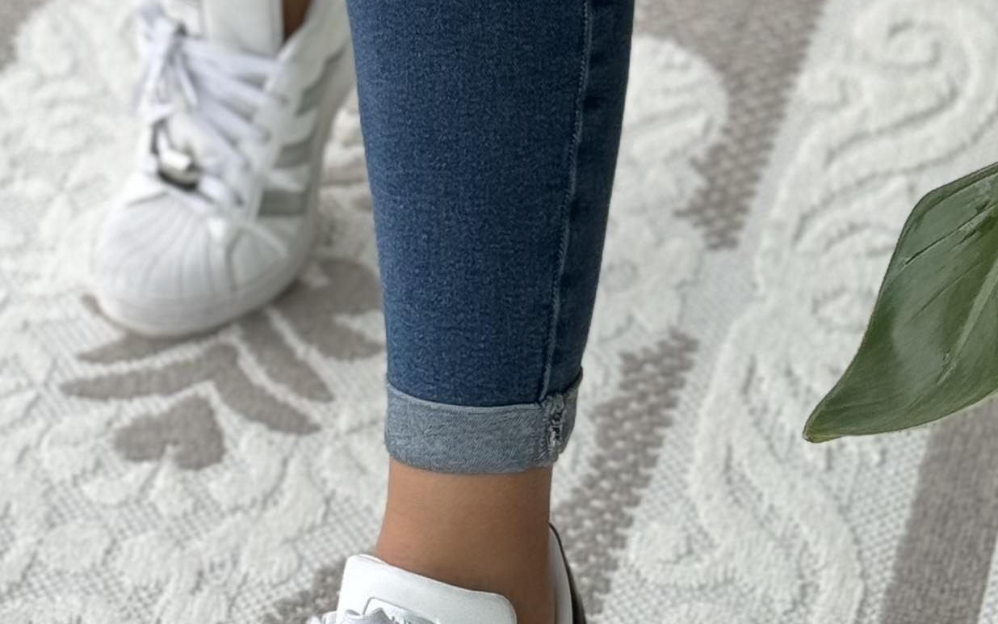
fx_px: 4514
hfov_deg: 12.6
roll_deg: +0.7
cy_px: -407
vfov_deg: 7.7
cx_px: 342
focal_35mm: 166
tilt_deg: -41.0
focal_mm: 6.86
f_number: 1.78
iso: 64
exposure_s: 1/169
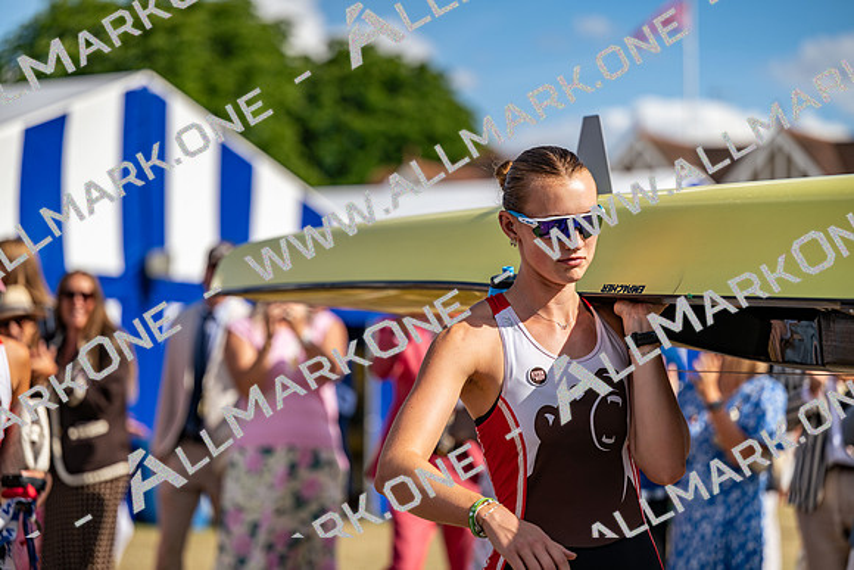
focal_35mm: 115
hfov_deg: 17.8
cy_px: 285
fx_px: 2729
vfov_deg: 11.9
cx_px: 427
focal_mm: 115
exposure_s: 1/2000
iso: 80
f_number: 2.8
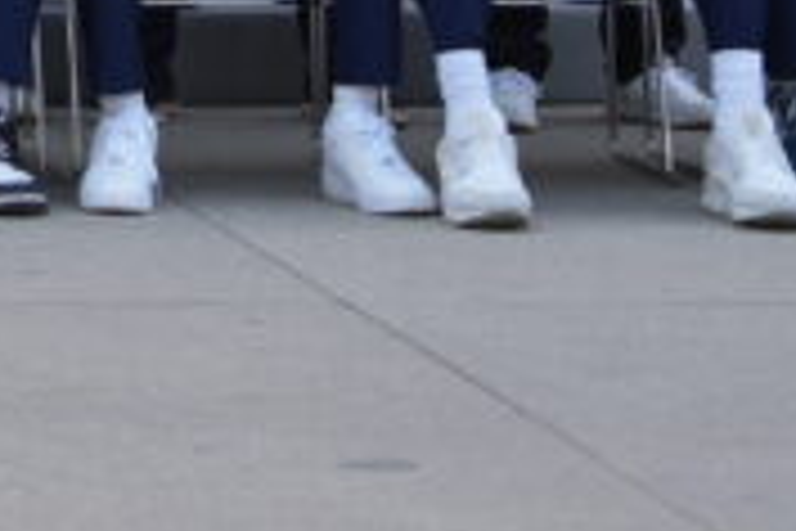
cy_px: -992
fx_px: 4997
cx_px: -670
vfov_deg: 5.7
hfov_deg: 8.7
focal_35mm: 226
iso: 100
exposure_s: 1/200
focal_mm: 39
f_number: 3.5
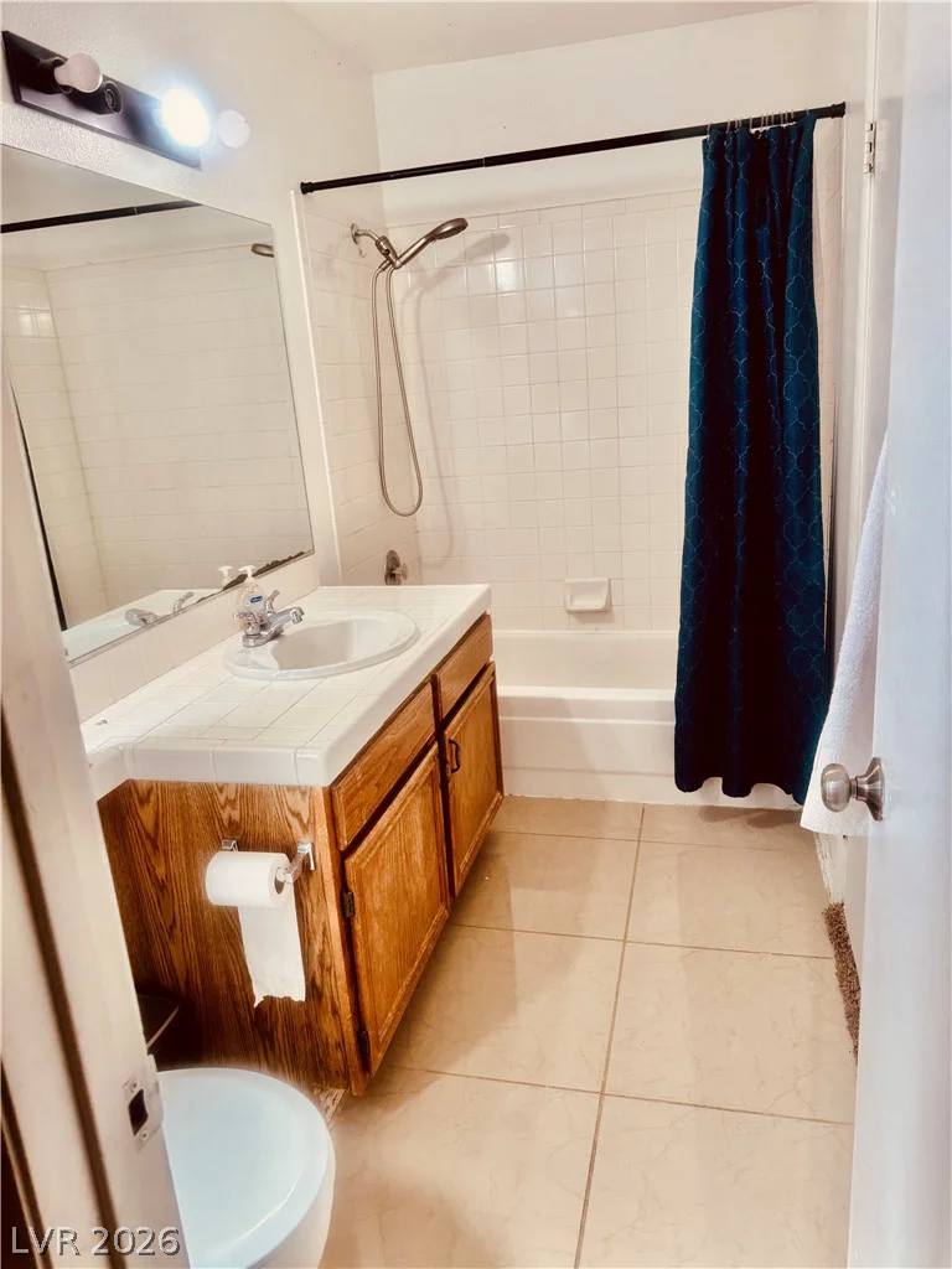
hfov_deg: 56.8
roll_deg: +5.8
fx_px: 880
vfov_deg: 71.6
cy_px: 634
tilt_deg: -15.8
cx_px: 476
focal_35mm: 24
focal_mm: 6.76
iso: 80
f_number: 1.78
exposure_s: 1/120
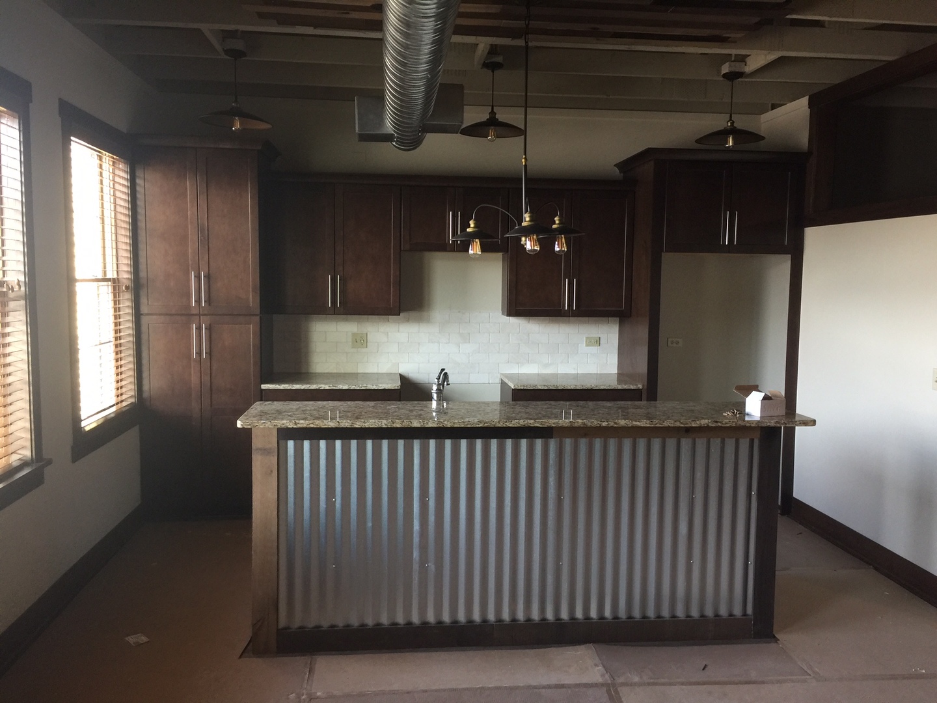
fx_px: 785
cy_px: 352
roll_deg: -1.1
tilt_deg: -4.3
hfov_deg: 61.7
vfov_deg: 48.2
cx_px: 468
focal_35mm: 29
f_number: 2.2
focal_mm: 4.15
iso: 64
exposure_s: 1/15
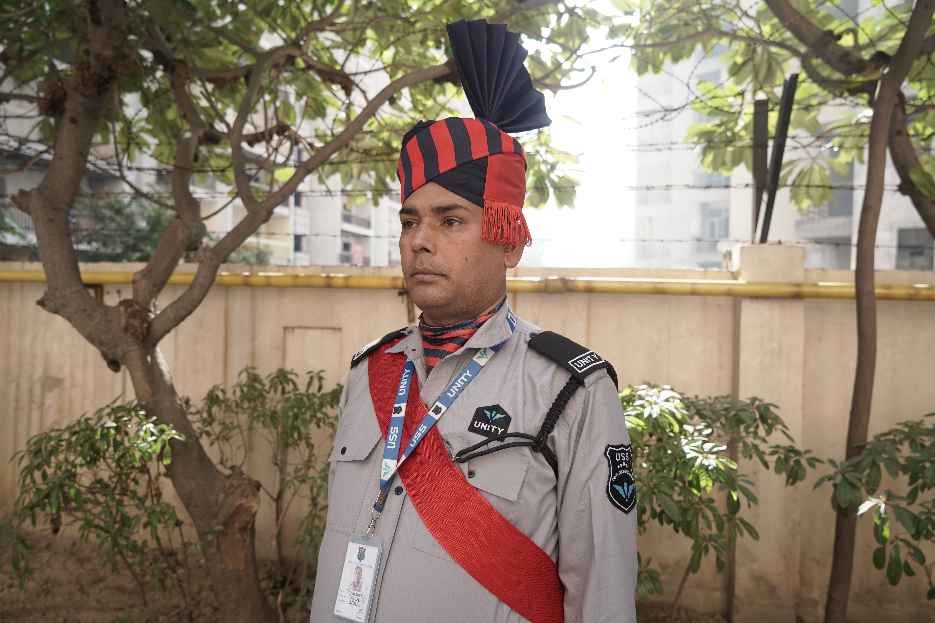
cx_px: 468
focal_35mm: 24
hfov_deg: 73.7
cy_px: 312
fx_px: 623
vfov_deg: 53.1
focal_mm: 24
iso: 250
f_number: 4
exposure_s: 1/200
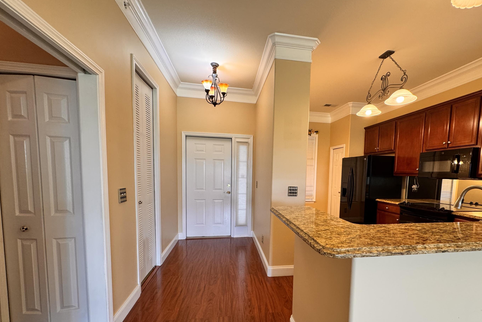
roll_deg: -1.1
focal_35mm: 16
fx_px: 214
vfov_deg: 73.0
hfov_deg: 96.5
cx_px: 263
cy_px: 191
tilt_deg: -4.3
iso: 200
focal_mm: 2.22
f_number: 2.2
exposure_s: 1/120
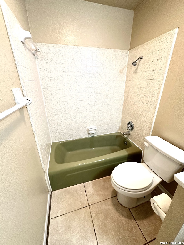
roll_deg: +1.3
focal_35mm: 14
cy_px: 122
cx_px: 92
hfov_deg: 85.7
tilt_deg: -21.6
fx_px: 99
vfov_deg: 102.1
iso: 250
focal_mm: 2.22
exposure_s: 1/60
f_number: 2.2
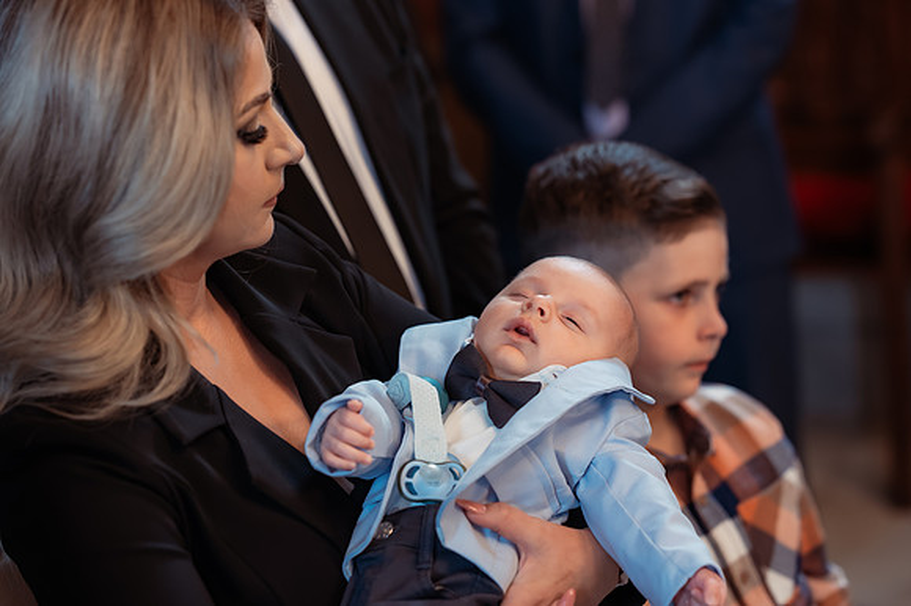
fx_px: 2150
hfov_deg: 23.9
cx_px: 456
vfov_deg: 16.1
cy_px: 303
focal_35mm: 85
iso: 3200
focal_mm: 85
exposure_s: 1/250
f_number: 2.8
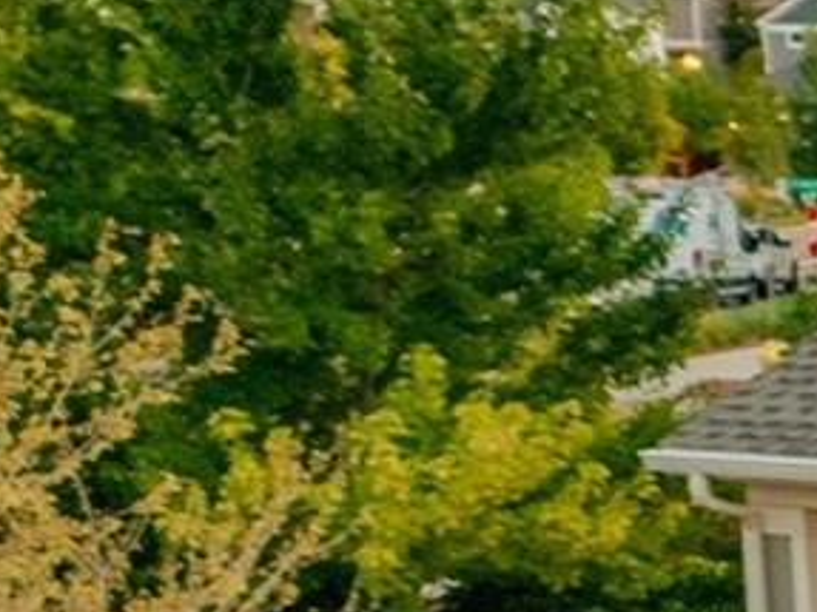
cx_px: 2186
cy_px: 817
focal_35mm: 150
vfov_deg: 9.7
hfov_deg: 10.6
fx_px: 3539
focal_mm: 10.26
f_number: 2.8
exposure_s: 1/25
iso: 800
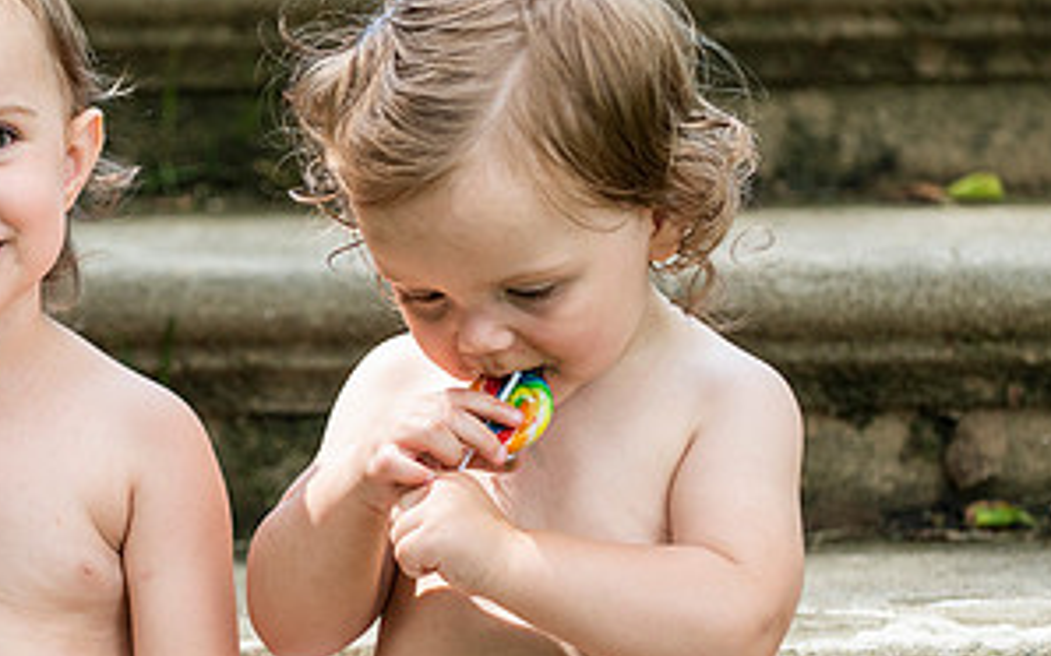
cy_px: 393
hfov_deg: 8.5
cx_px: 317
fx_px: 7101
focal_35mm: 248
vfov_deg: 5.3
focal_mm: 125
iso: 640
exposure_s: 1/1000
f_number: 3.5
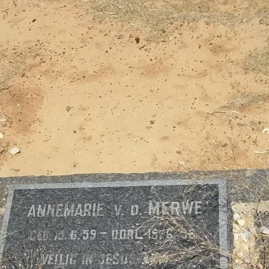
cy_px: 227
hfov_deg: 24.9
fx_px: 607
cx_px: 101
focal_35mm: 69
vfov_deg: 24.5
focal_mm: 5.7
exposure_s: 1/640
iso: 80
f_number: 5.5
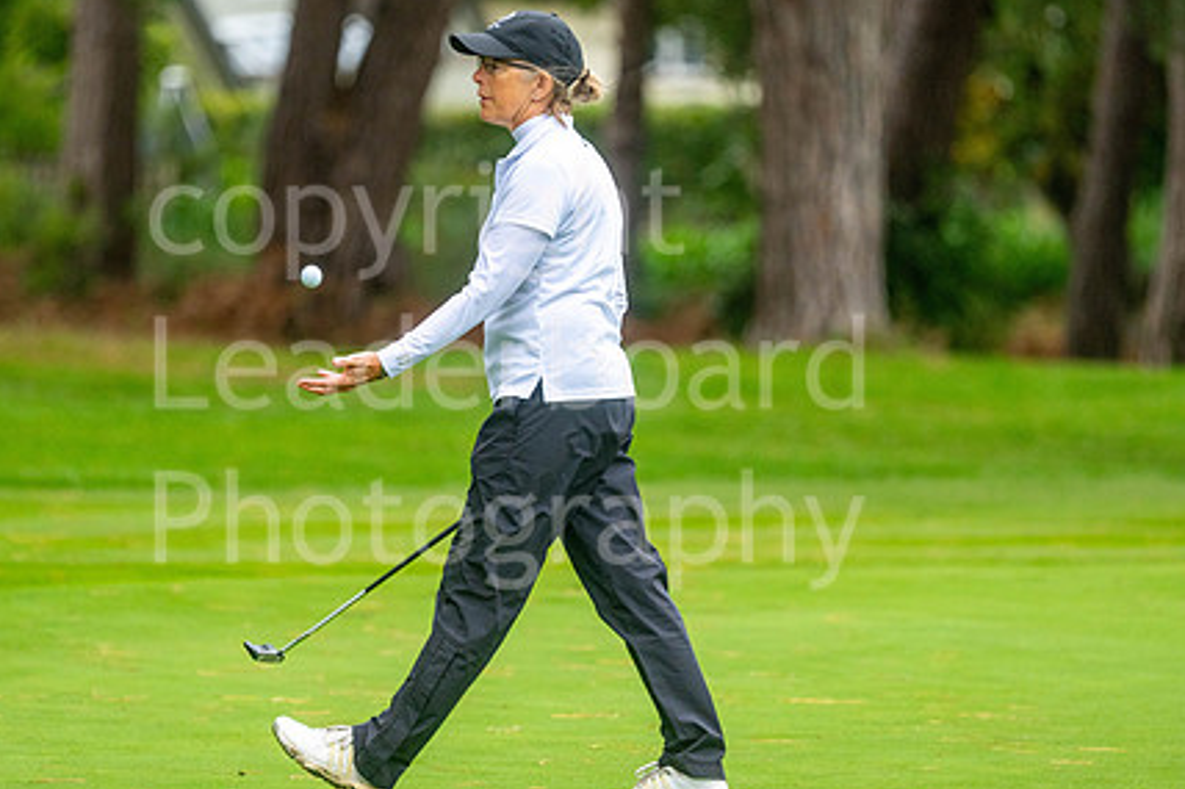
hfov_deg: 5.1
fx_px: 13391
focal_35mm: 407
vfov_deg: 3.4
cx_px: 512
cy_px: 389
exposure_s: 1/500
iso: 1000
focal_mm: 300
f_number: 4
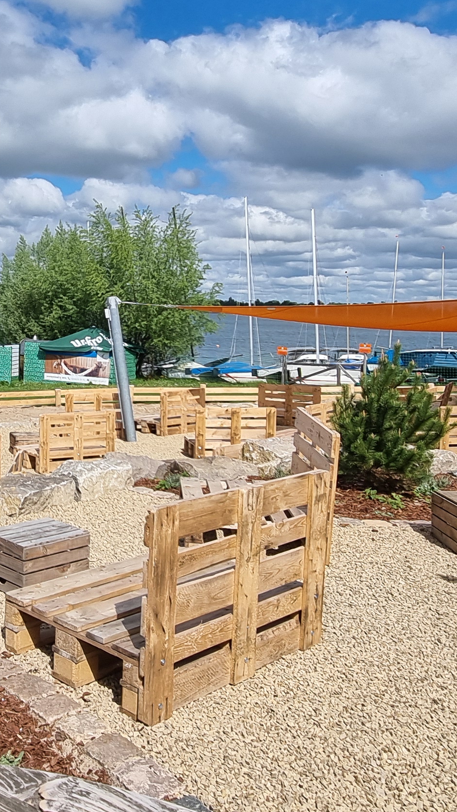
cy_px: 340
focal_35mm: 34
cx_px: 32
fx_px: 732
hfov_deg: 32.6
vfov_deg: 57.7
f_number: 2.2
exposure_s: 1/3024
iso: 50
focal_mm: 2.2
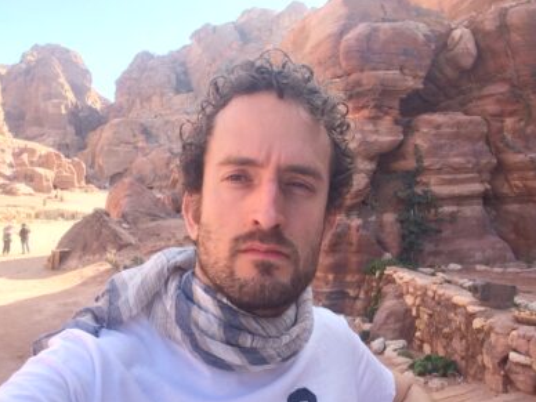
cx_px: 271
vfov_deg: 41.8
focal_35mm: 34
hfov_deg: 54.0
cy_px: 204
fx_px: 526
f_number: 2.4
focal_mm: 2.15
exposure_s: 1/216
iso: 50
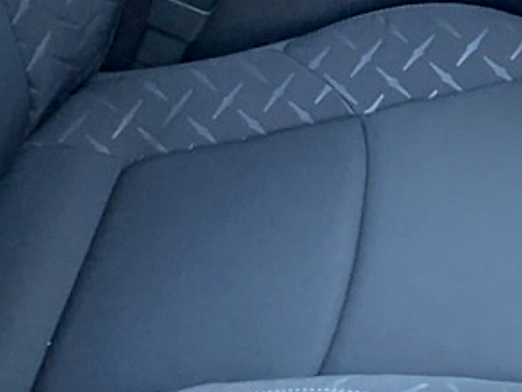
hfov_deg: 19.8
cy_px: -229
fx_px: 1493
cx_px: 293
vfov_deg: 13.9
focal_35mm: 99
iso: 100
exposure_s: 1/120
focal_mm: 3
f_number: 1.8
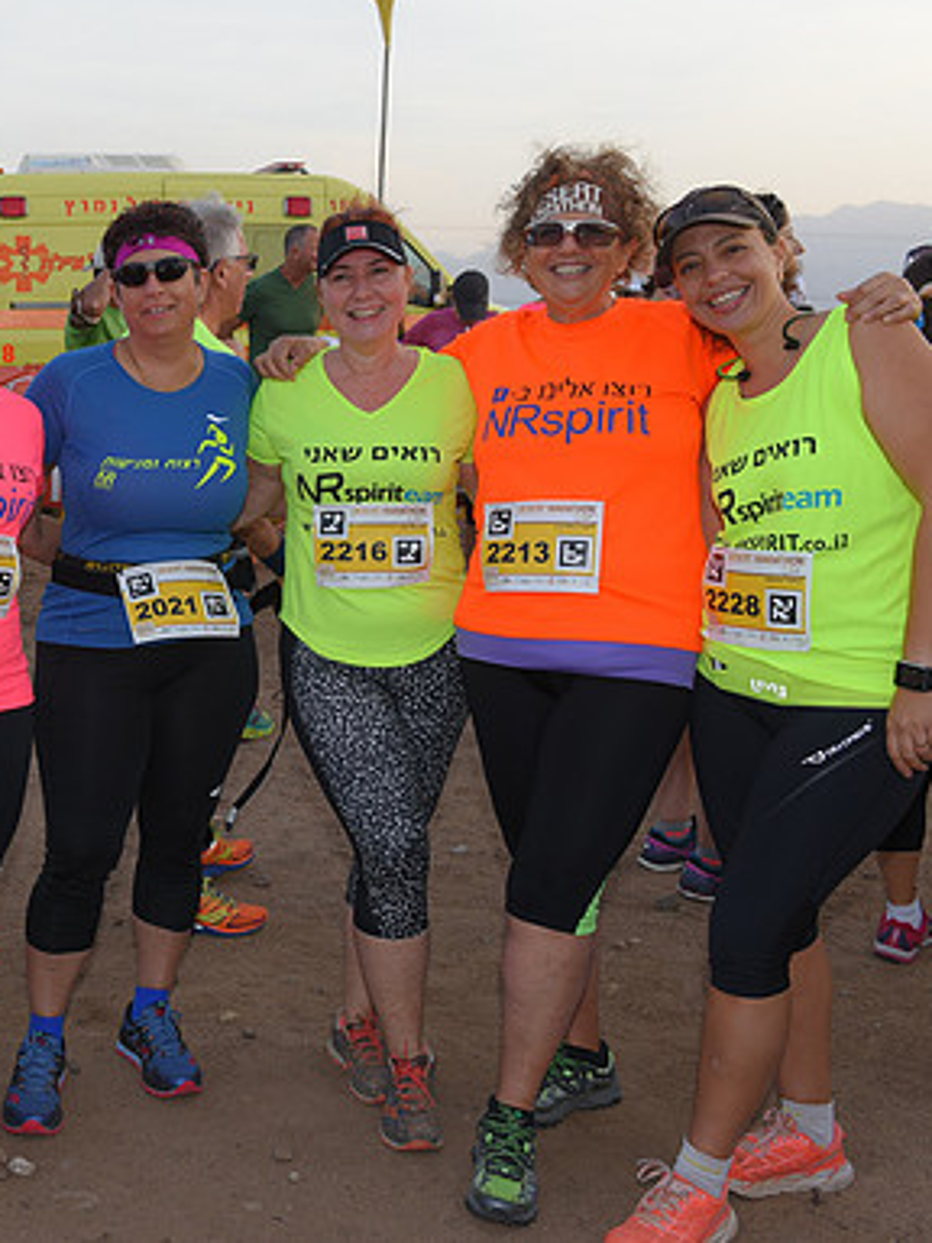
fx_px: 1615
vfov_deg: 42.1
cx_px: 87
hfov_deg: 30.7
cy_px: 620
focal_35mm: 45
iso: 250
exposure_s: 1/200
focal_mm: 31
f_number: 6.3
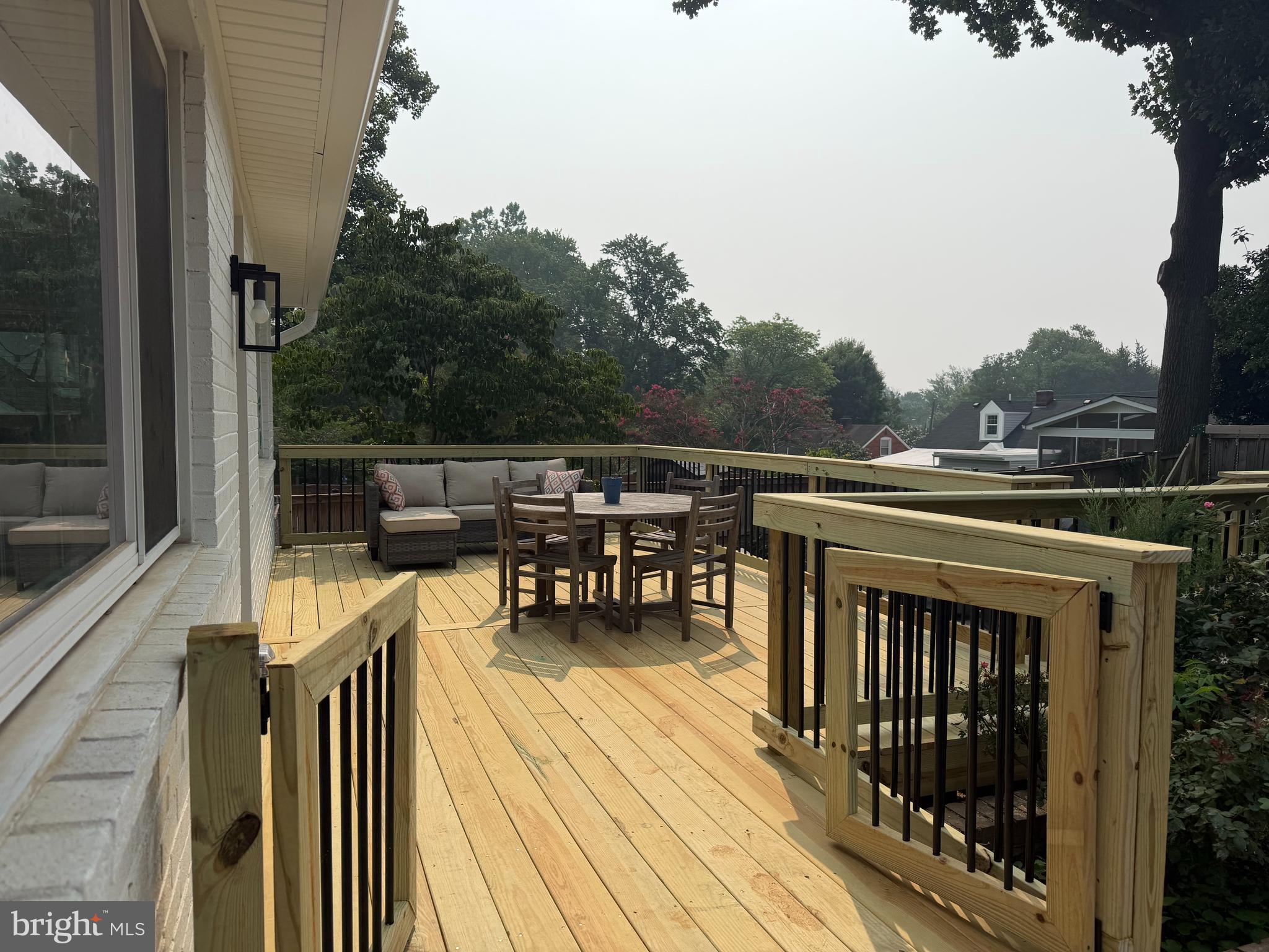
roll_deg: -0.6
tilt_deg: -4.7
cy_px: 476
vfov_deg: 56.8
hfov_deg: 71.6
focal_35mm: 24
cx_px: 634
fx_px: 880
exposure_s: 1/10309
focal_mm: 6.76
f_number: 1.78
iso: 80
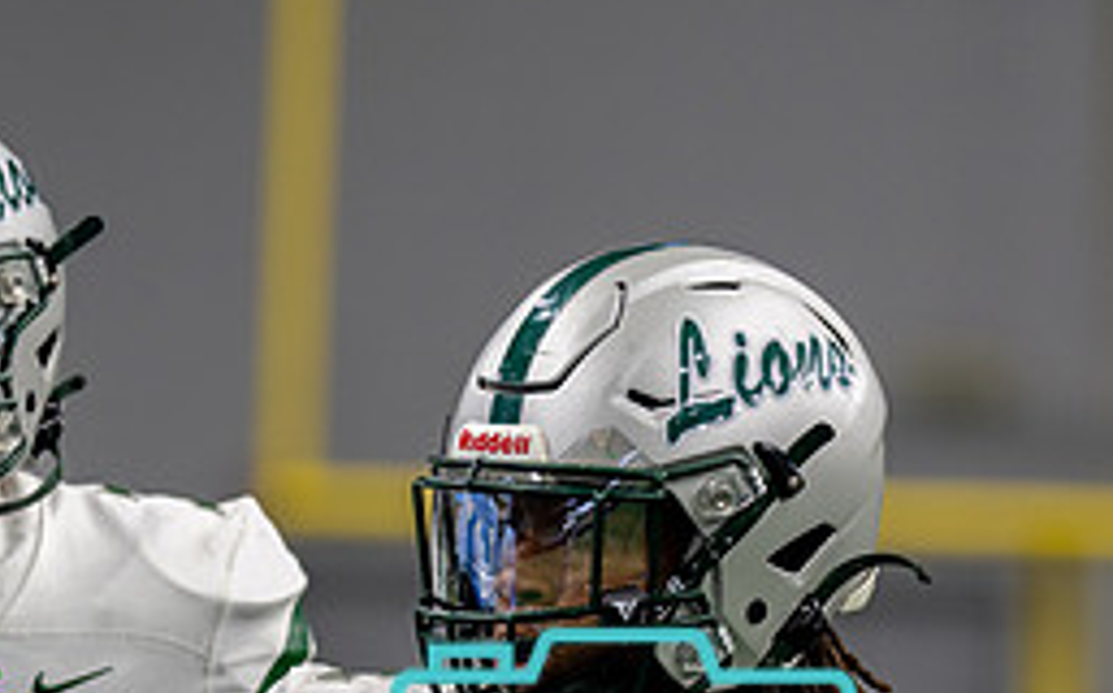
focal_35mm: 430
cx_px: 530
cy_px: 778
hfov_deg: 4.9
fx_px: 13029
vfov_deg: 3.0
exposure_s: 1/500
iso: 500
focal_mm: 162
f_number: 2.8
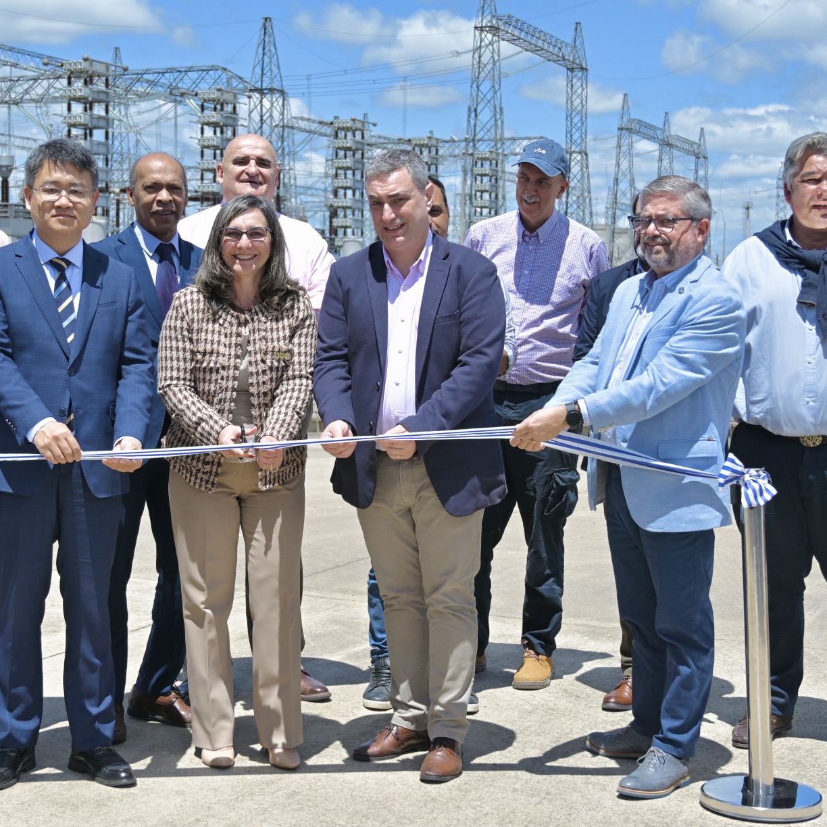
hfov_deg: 27.3
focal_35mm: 63
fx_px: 1703
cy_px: 404
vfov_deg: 27.3
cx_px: 354
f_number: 4
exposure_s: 1/1600
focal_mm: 30
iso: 160
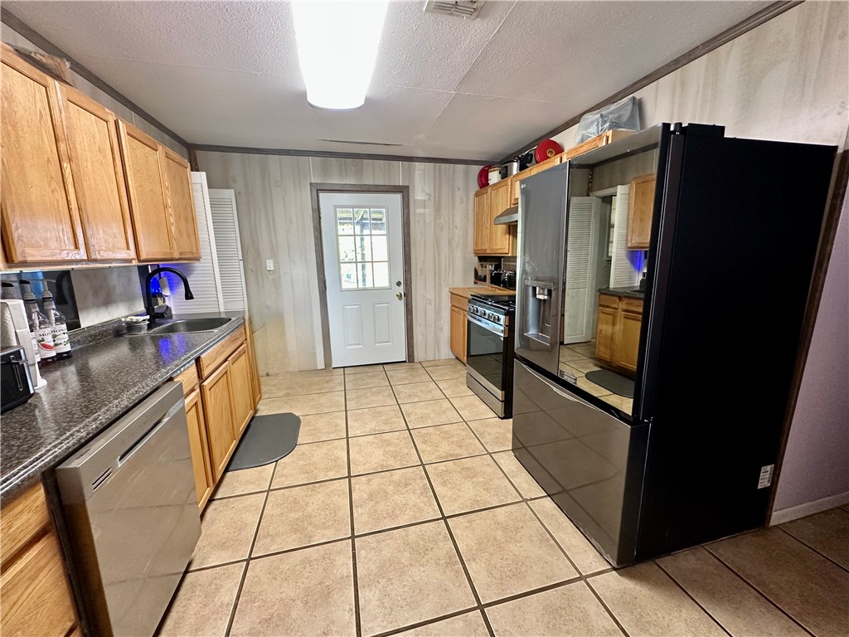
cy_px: 318
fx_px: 343
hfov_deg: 102.1
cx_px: 424
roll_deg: -0.4
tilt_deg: -11.2
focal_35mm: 14
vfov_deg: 85.7
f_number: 2.2
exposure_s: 1/60
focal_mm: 2.22
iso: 200
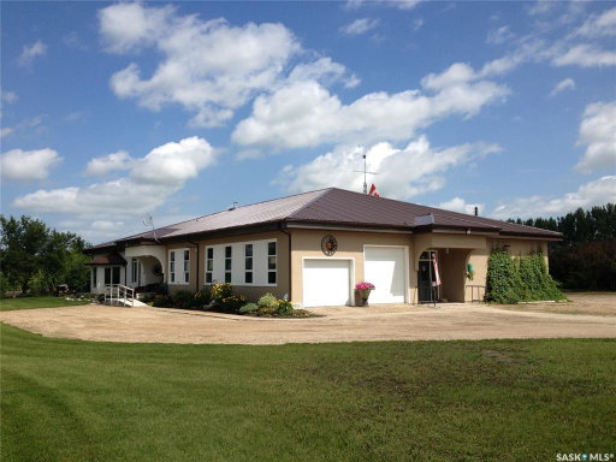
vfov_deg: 40.7
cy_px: 231
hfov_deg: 52.6
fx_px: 623
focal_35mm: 35
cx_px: 308
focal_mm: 4.28
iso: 50
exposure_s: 1/2123
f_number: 2.4
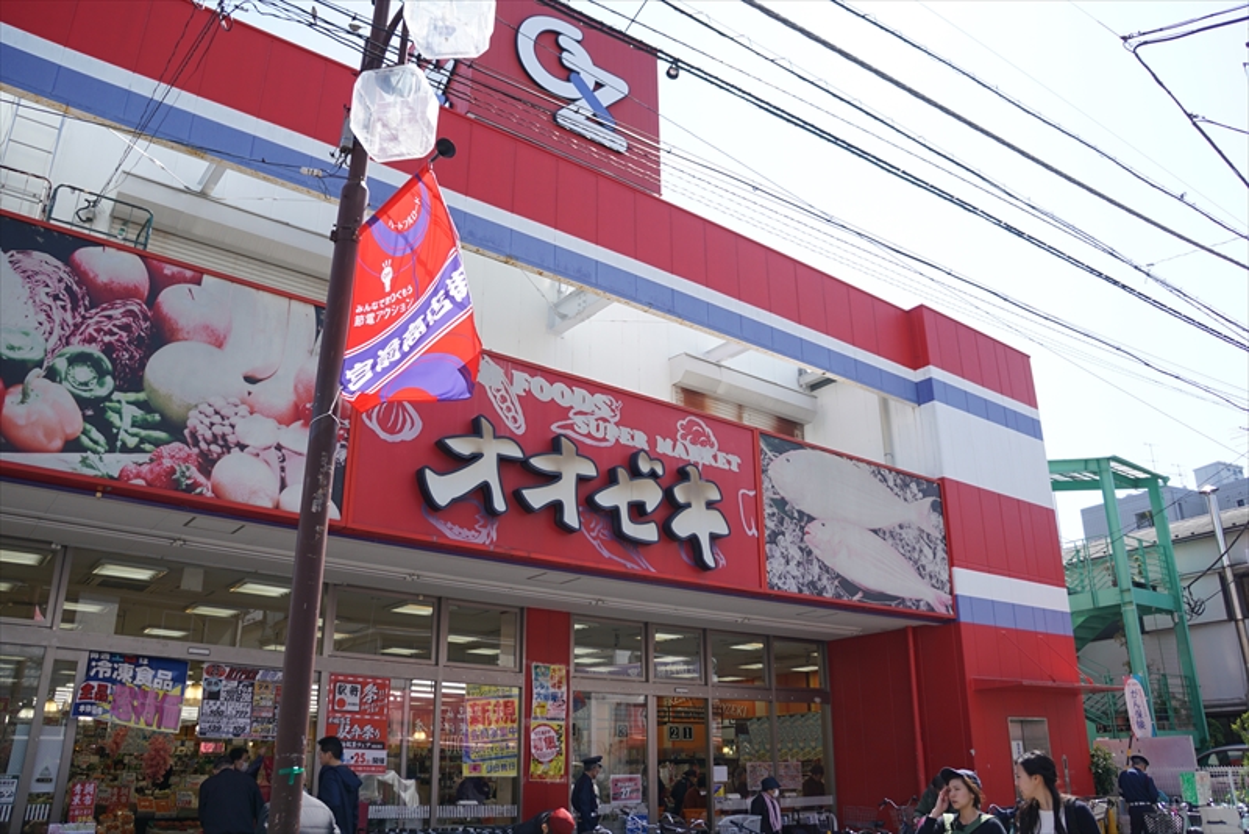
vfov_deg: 48.0
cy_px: 417
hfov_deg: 67.4
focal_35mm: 27
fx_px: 937
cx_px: 624
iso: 100
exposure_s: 1/500
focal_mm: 18
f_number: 3.5
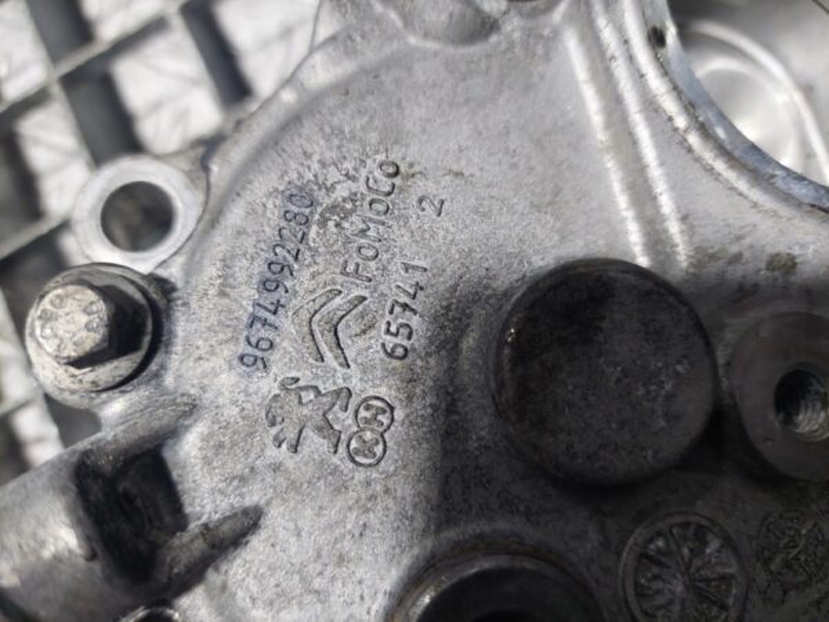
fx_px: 599
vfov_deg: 54.9
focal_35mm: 25
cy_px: 311
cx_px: 414
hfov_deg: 69.4
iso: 160
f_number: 1.8
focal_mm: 5.23
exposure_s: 1/50
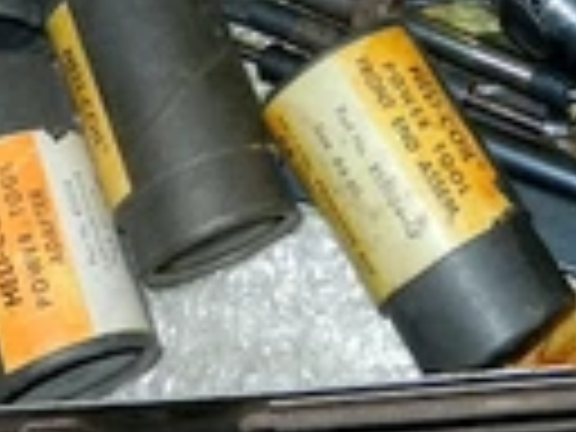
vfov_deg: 17.9
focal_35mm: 78
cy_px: -99
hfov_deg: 24.5
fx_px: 1298
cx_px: 477
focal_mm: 4.5
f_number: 3.5
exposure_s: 1/30
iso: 200
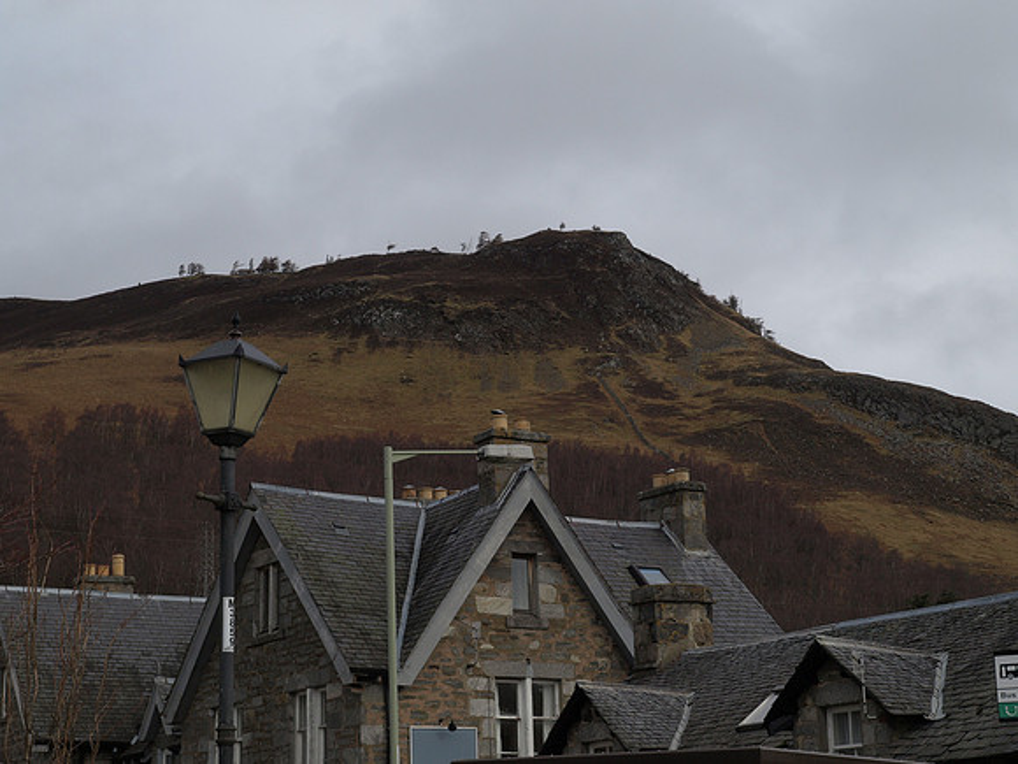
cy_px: 382
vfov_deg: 19.9
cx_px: 509
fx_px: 2176
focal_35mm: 74
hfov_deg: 26.3
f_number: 8
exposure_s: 1/500
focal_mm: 37
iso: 200
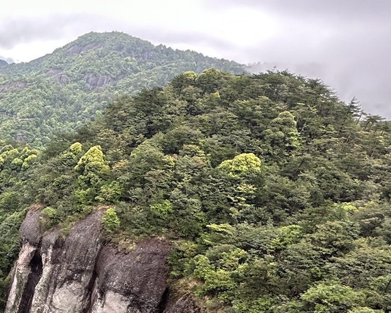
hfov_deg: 33.0
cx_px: -98
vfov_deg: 33.0
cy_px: 261
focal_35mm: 44
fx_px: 509
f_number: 2.2
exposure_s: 1/99
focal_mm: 2.22
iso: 100
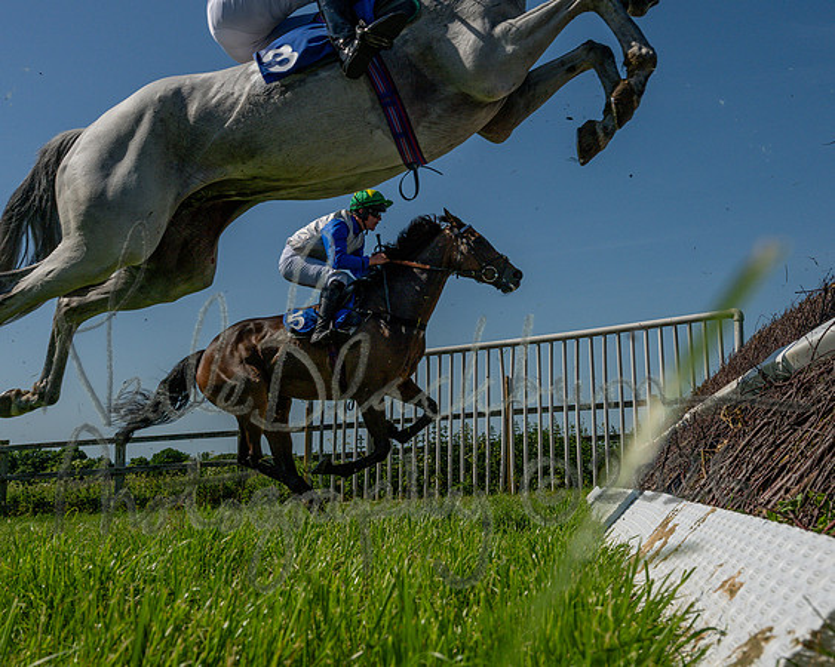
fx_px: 893
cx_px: 413
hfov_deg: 50.1
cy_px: 280
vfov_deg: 40.9
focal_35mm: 36
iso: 400
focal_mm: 24
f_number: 9
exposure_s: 1/2000
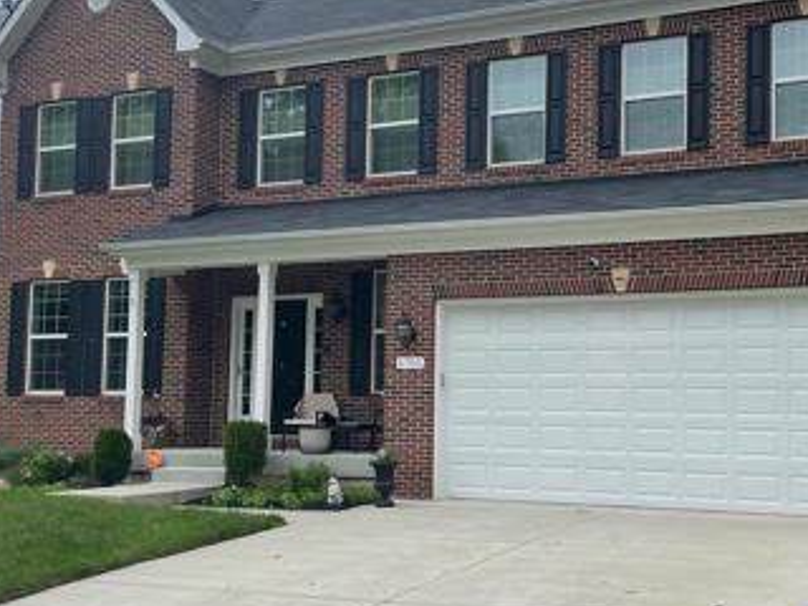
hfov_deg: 36.6
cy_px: 318
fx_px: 1214
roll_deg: -0.6
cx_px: 505
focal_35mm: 52
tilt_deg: +5.9
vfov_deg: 28.0
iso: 32
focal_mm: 4.2
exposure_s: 1/1667
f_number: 1.6
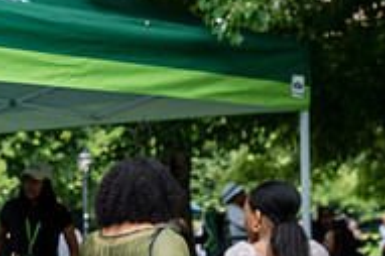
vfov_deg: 11.8
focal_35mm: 115
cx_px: -119
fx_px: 1229
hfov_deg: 16.8
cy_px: 246
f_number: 4.5
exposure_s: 1/640
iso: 640
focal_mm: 37
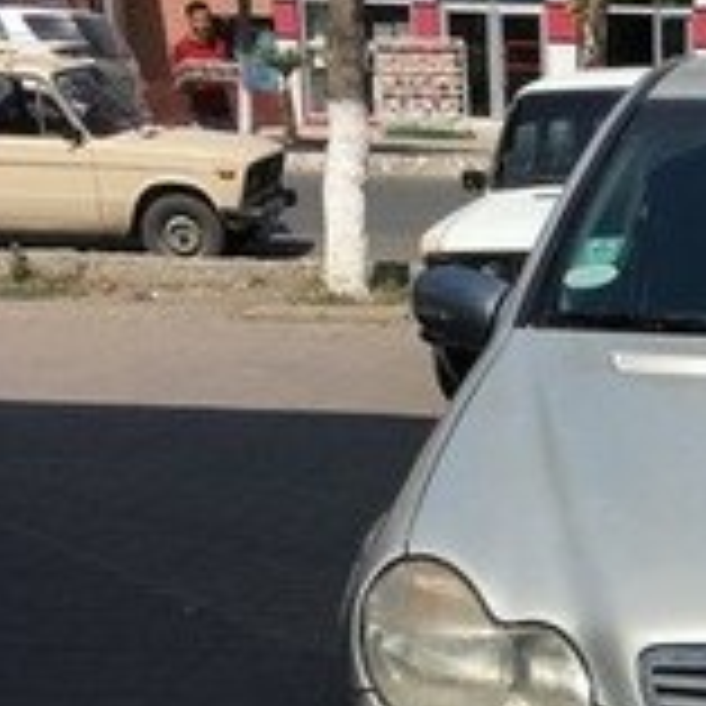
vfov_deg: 20.0
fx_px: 1869
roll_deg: -3.4
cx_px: 791
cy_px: 859
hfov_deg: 20.3
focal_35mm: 81
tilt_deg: -23.2
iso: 25
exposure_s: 1/2262
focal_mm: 4.15
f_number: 2.2
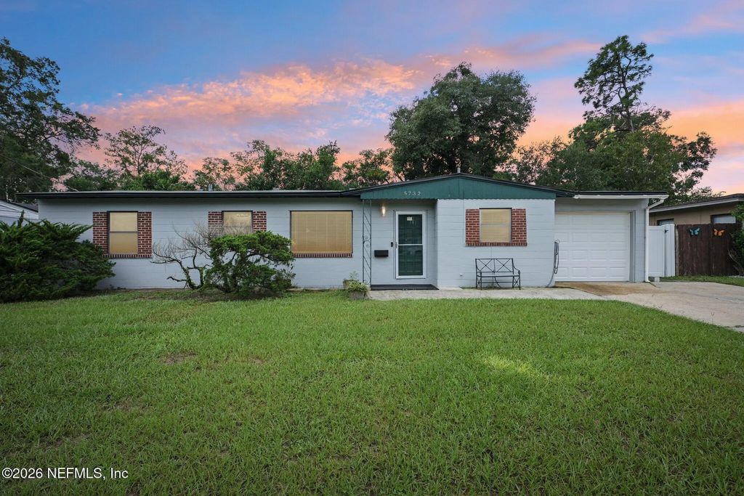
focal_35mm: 18
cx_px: 372
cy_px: 248
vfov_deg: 67.4
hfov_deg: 90.0
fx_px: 372
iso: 100
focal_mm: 18
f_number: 8
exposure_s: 1/90
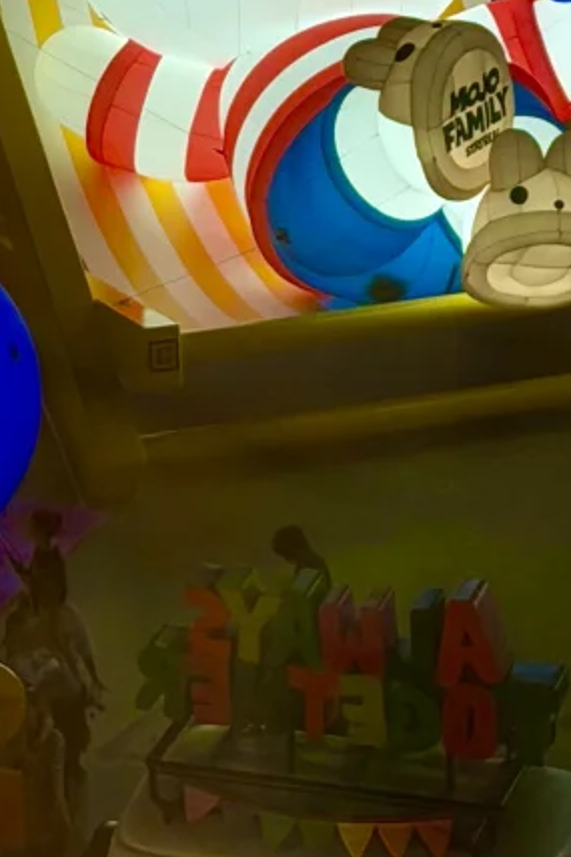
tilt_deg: -14.5
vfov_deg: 12.0
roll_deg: +1.4
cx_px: 212
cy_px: -92
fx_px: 4000
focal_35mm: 168
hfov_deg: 8.2
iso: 64
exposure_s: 1/50
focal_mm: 6.76
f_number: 1.78
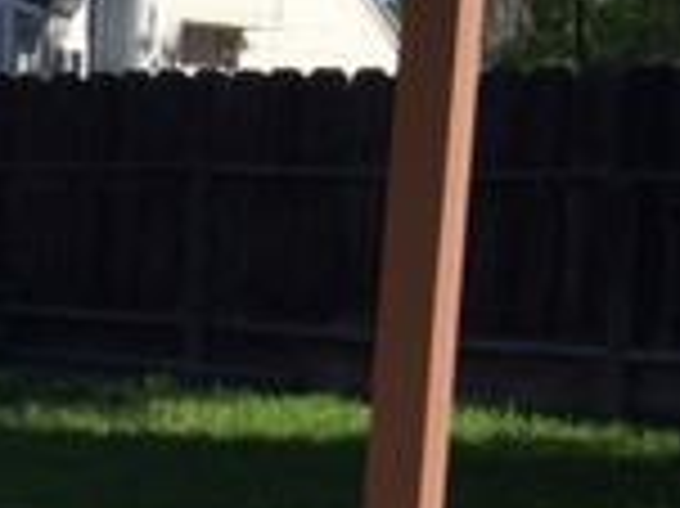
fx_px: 2414
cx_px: -545
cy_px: 414
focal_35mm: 123
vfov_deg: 12.0
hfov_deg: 14.2
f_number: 2.2
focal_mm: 4.15
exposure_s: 1/1709
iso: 32
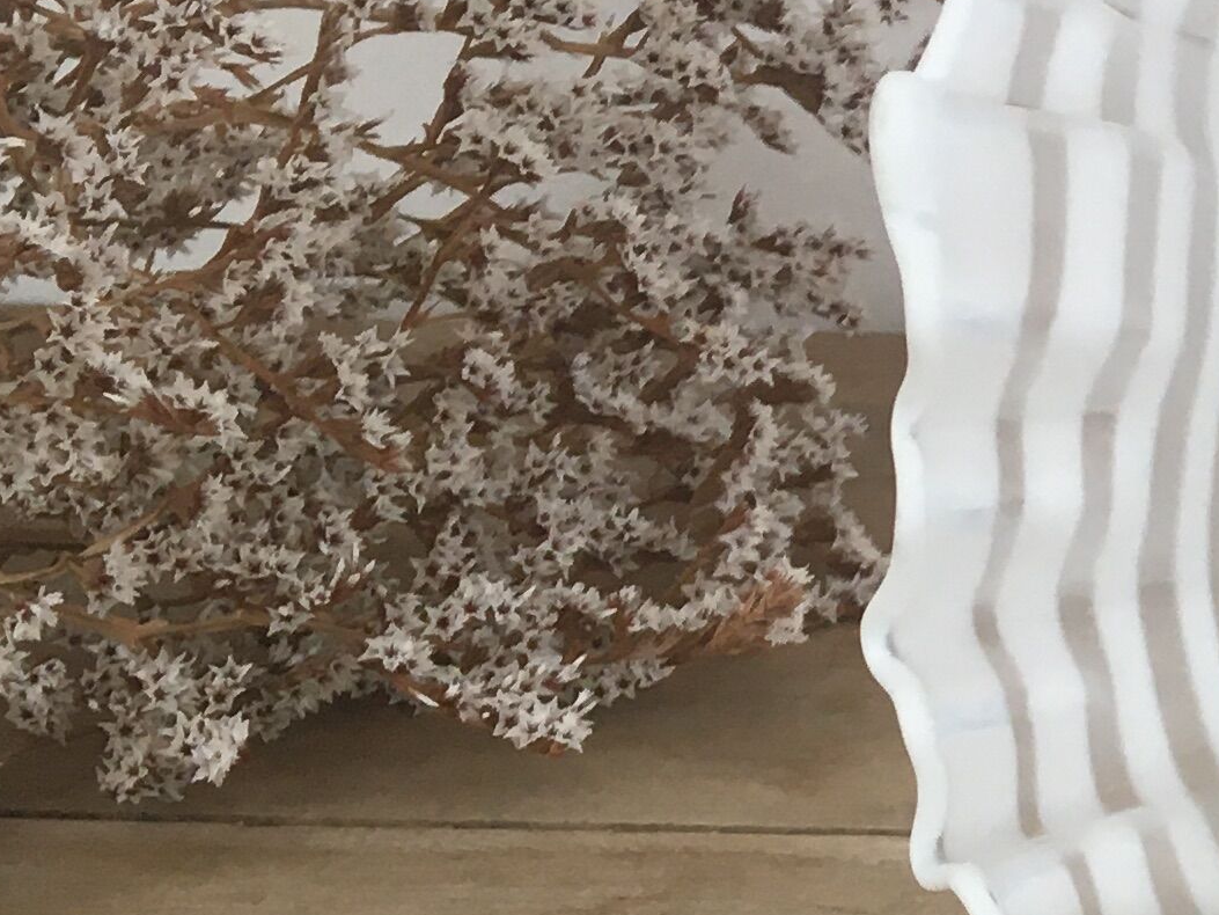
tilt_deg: -22.0
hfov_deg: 16.3
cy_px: 515
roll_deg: +2.4
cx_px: 1787
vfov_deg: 13.3
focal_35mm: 111
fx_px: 3909
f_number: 2.2
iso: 25
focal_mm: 4.15
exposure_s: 1/33
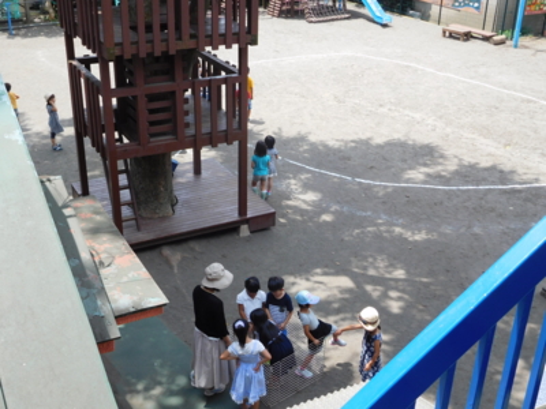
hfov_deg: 42.1
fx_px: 710
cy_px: 204
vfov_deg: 32.2
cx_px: 273
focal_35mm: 45
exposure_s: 1/400
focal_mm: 8
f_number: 4
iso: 125
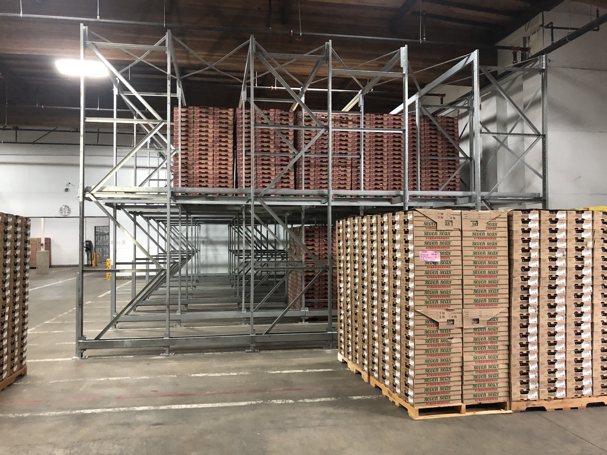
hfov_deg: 63.4
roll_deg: +0.9
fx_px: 491
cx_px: 304
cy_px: 228
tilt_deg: +2.1
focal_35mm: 28
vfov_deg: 49.7
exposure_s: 1/15
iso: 100
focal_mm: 3.99
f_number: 1.8
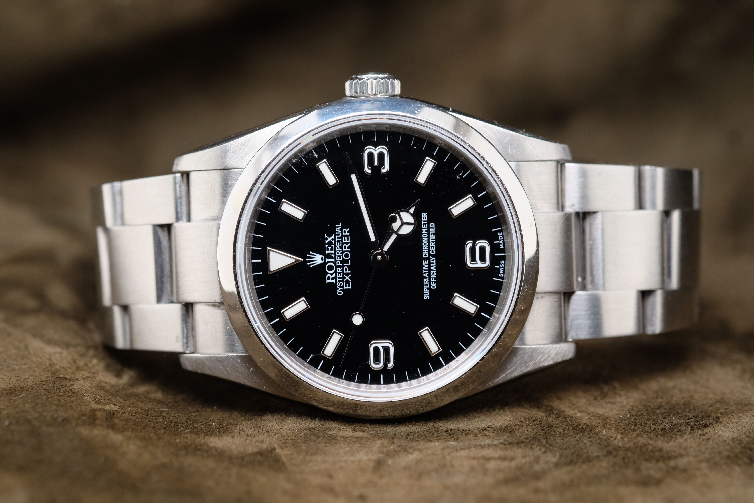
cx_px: 377
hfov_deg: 22.6
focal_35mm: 90
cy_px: 252
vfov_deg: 15.2
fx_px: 1885
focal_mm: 60
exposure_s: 1/42
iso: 800
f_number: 5.6
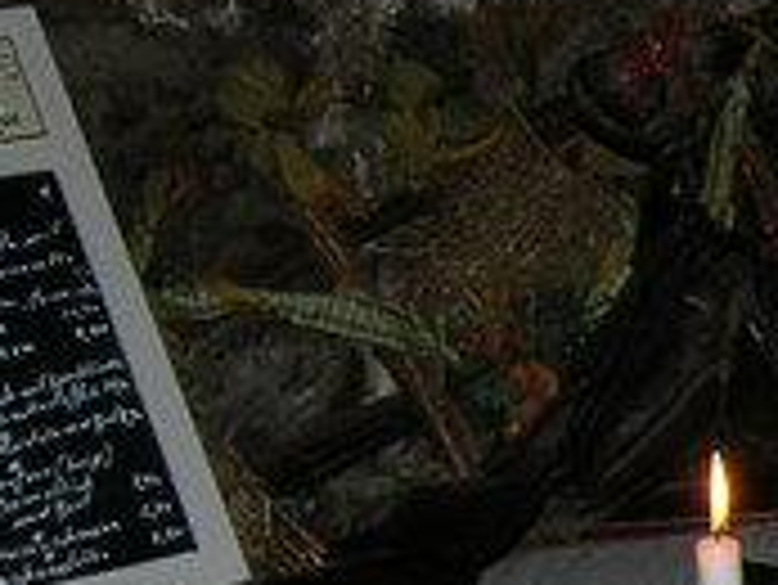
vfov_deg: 8.3
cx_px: 1462
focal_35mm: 176
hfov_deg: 10.5
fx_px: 3958
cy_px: 850
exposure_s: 1/60.1
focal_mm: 7.8
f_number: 2.8
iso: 64
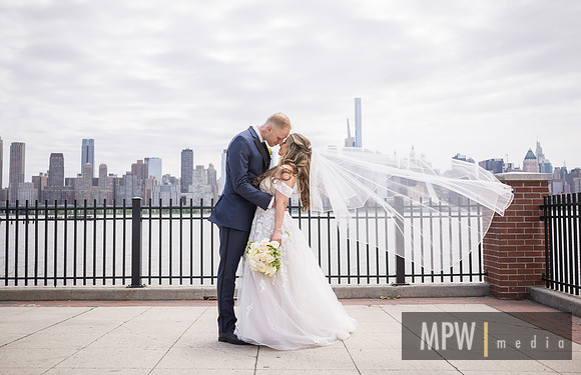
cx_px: 293
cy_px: 165
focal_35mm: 38
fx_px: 614
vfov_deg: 34.0
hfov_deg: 50.6
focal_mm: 35
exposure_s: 1/1250
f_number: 2.8
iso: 100
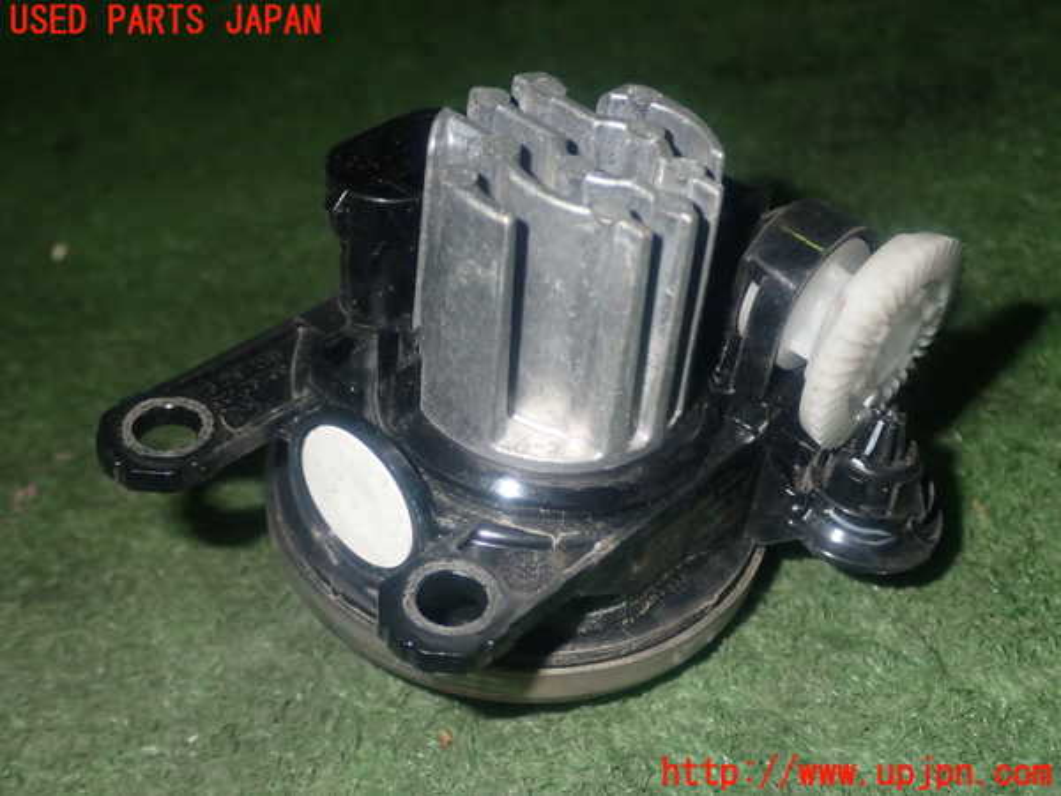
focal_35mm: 47
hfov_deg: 40.4
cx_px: 530
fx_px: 1441
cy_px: 398
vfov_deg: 30.9
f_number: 9
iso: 500
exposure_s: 1/50
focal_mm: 8.4
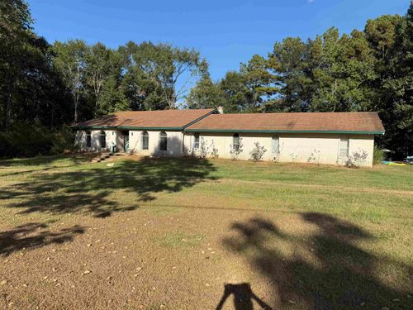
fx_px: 286
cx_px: 206
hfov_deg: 71.6
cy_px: 155
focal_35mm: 24
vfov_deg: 56.8
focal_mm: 6.76
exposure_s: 1/3759
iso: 80
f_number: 1.78
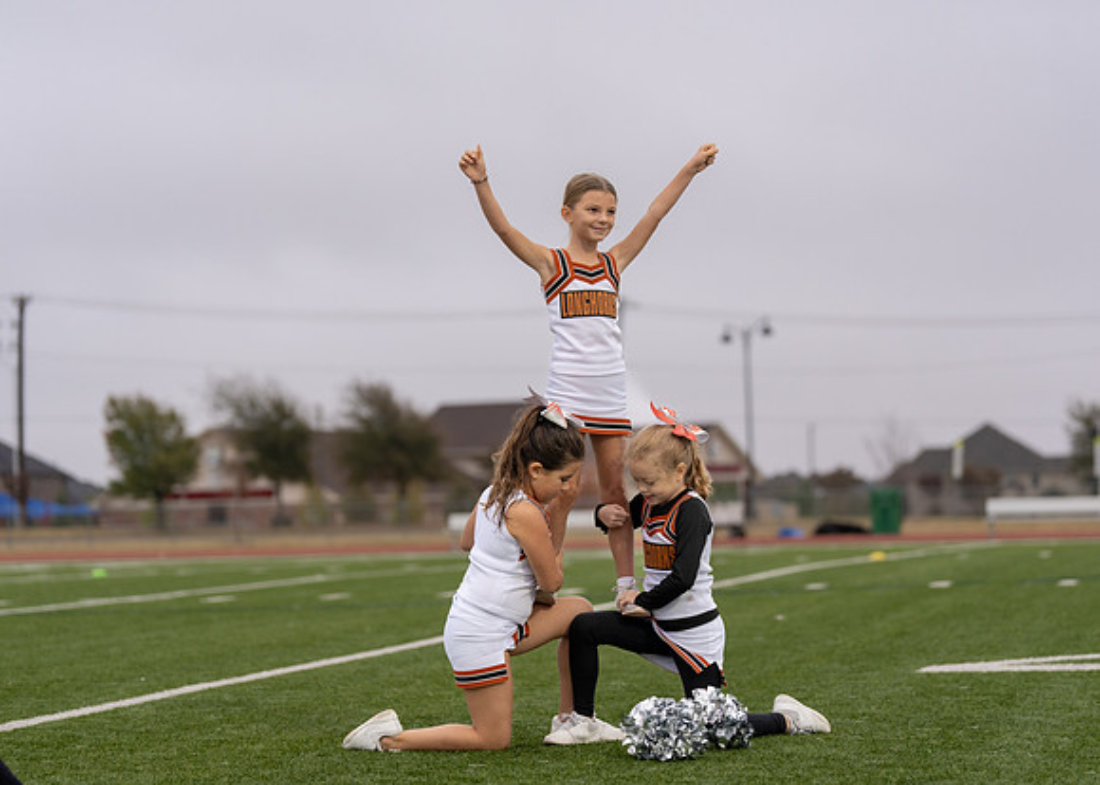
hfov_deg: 20.1
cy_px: 392
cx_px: 550
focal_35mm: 100
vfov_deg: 14.4
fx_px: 3109
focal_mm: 95
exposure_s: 1/1000
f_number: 2.8
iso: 500
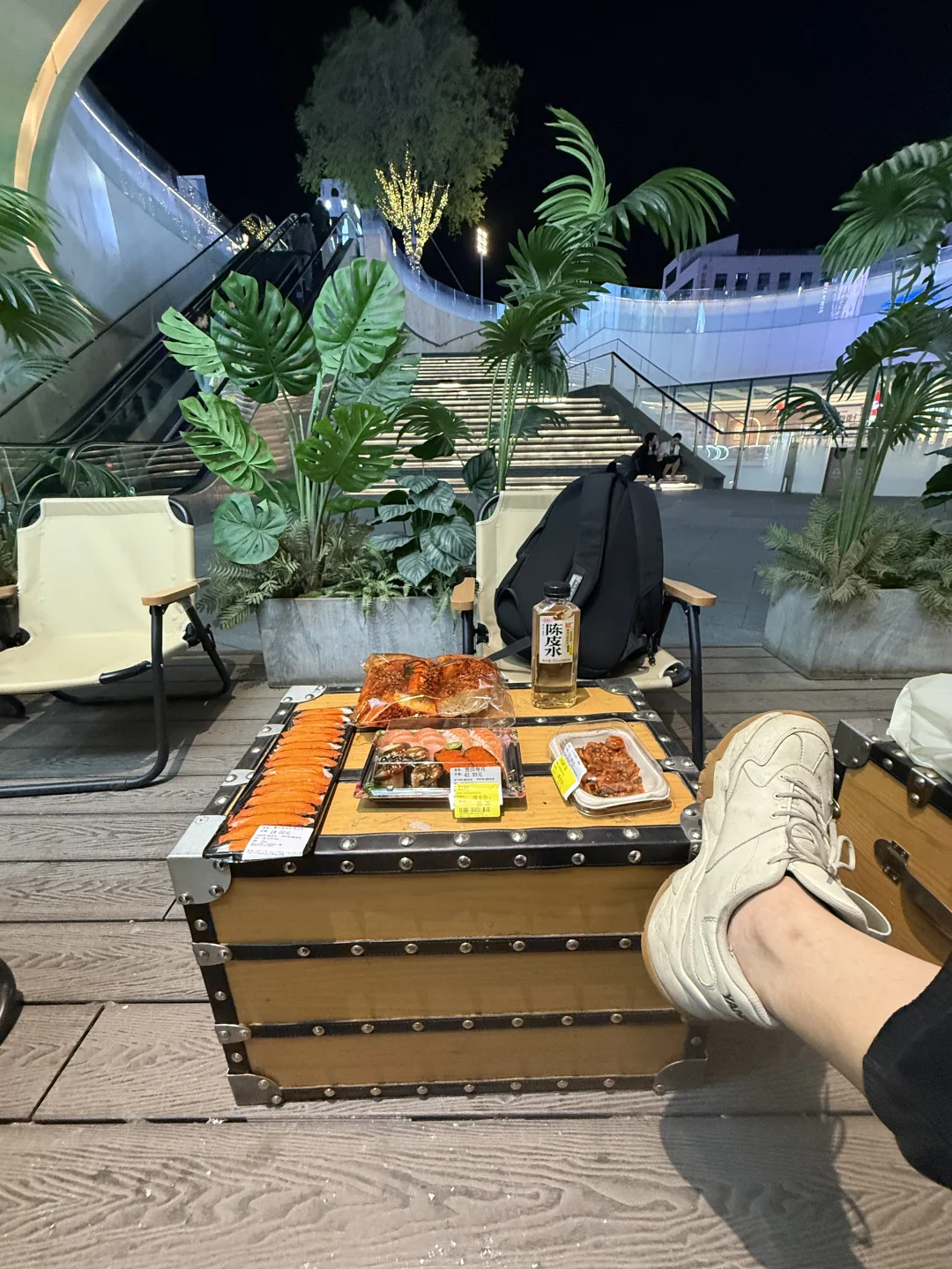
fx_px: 513
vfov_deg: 102.1
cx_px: 476
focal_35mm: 14
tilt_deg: -20.0
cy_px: 634
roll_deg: +1.7
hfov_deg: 85.7
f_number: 2.2
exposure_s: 1/60
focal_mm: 2.22
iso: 500
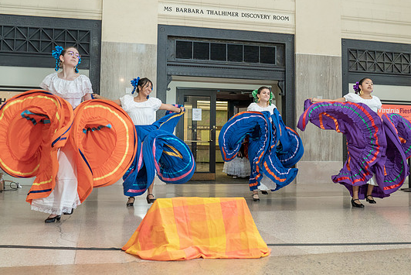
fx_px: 491
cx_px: 217
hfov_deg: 45.4
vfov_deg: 31.2
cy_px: 119
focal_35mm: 43
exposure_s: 1/200
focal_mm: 35
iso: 2000
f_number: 4
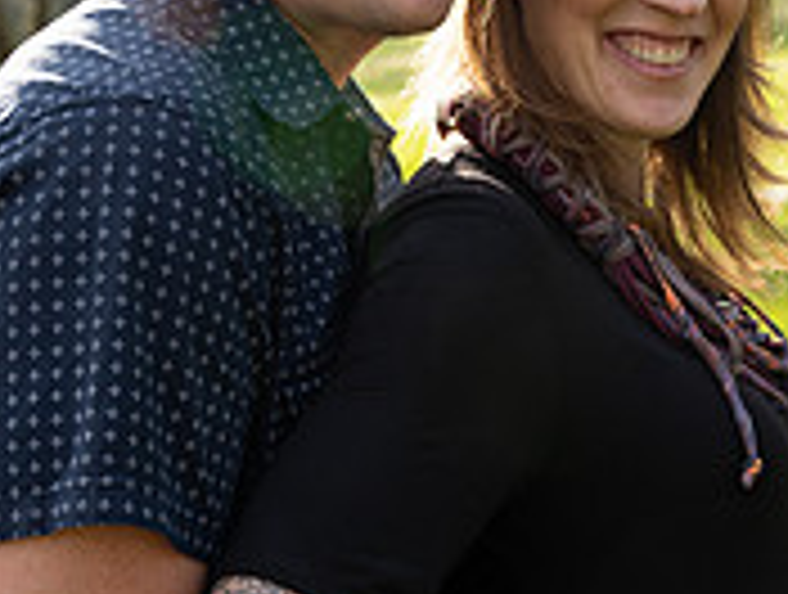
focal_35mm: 74
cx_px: 666
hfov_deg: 25.7
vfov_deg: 19.7
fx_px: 1688
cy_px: 486
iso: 160
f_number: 4
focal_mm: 30
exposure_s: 1/250
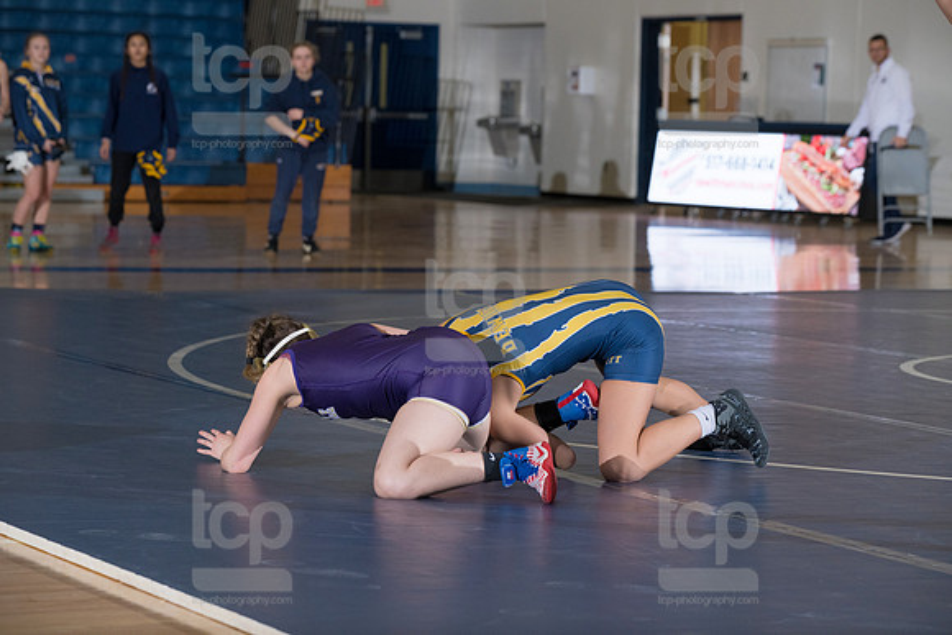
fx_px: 3306
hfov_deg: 16.4
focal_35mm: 125
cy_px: 318
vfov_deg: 11.0
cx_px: 476
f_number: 5.6
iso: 1250
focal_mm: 125
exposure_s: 1/250
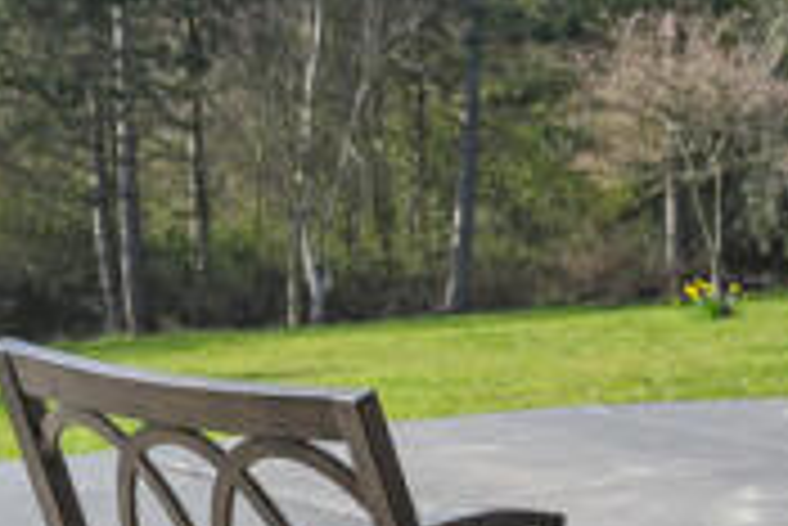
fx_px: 4097
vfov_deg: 7.3
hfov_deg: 10.4
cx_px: 1360
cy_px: -9
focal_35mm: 187
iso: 400
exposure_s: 1/80
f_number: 8
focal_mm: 50
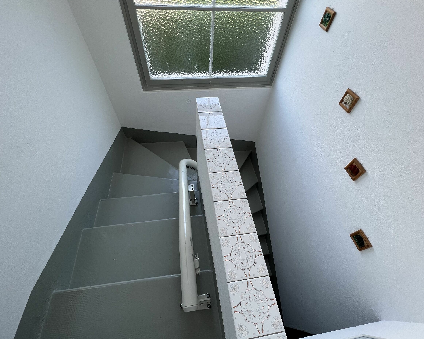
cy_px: 174
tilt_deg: -56.3
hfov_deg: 100.7
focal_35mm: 14
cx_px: 213
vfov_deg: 88.0
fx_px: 176
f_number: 1.8
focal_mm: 1.57
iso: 50
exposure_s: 1/99
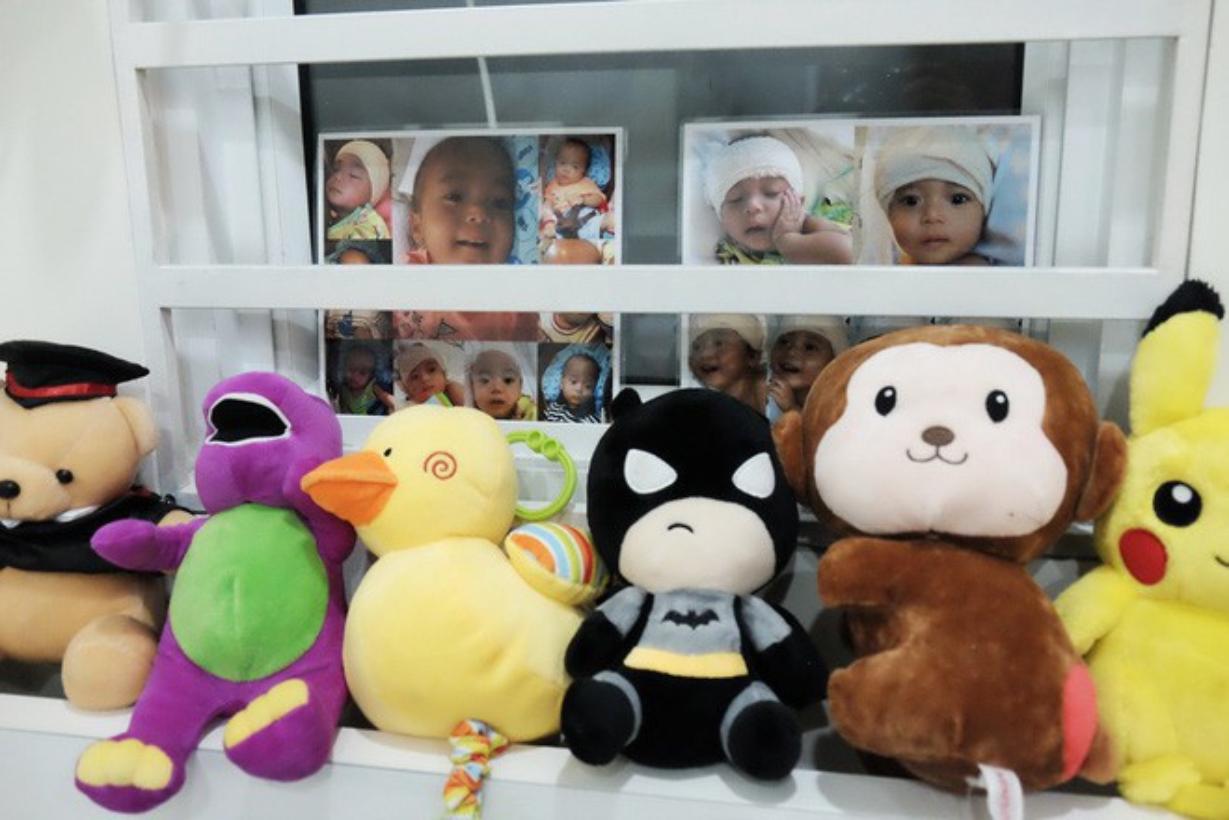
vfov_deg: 41.1
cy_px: 410
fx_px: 1092
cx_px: 614
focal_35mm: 32
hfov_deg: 58.7
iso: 6400
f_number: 4
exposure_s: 1/75
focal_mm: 21.6
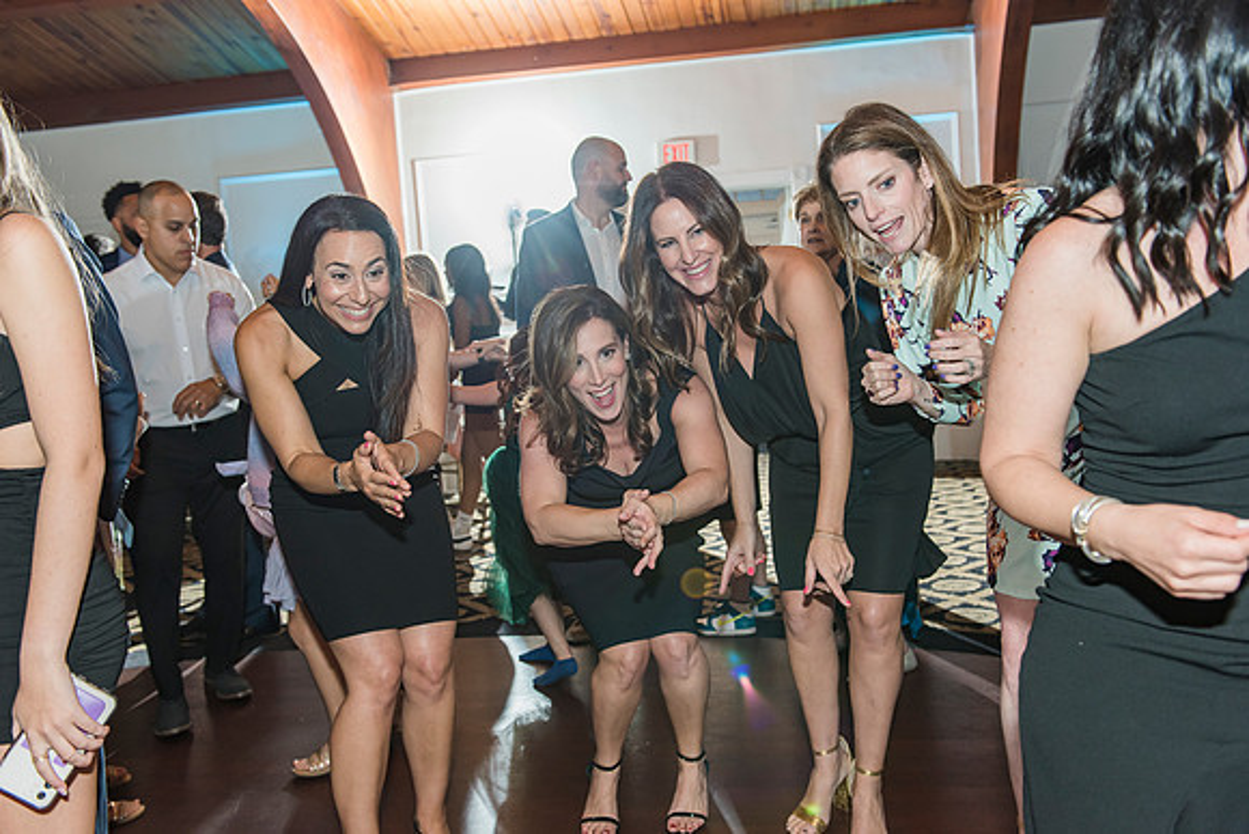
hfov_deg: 55.8
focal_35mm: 34
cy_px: 417
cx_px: 624
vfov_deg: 38.9
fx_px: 1180
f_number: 4
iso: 800
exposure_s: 1/125
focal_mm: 34
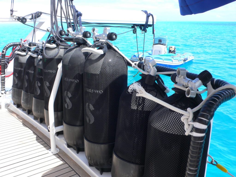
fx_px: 232
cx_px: 118
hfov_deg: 54.0
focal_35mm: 34
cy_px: 88
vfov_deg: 41.8
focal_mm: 6.3
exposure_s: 1/320
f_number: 4
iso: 80
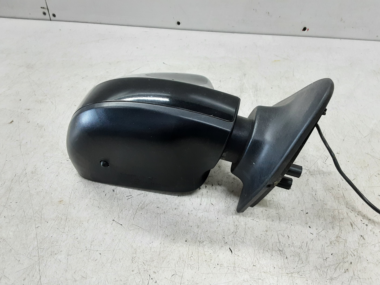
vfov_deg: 51.4
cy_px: 142
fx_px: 296
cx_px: 190
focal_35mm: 27
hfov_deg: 65.3
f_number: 1.9
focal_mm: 2.91
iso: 160
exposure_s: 1/50
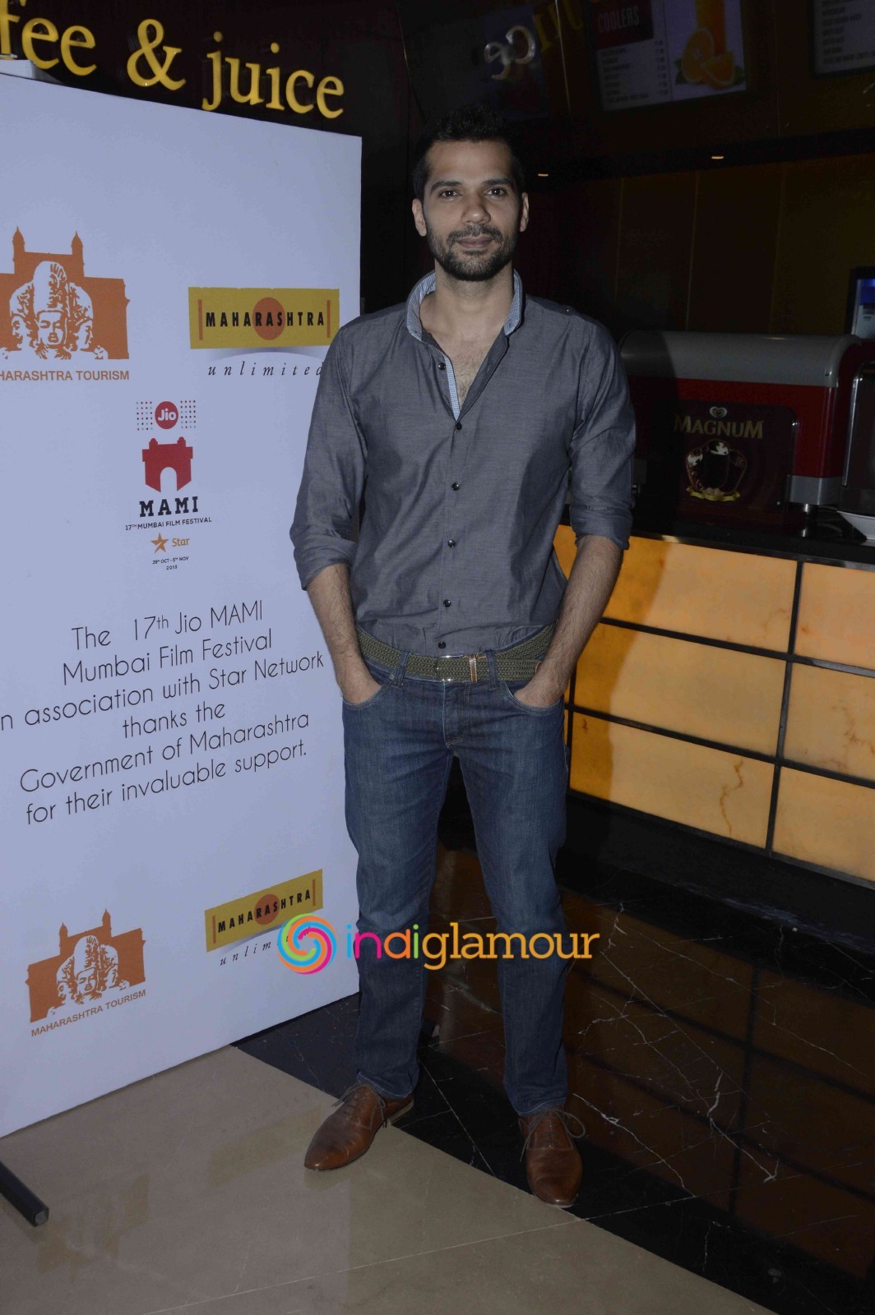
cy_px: 658
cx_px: 438
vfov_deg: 51.3
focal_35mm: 38
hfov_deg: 35.4
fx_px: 1369
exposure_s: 1/160
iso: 800
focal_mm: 25
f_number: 10
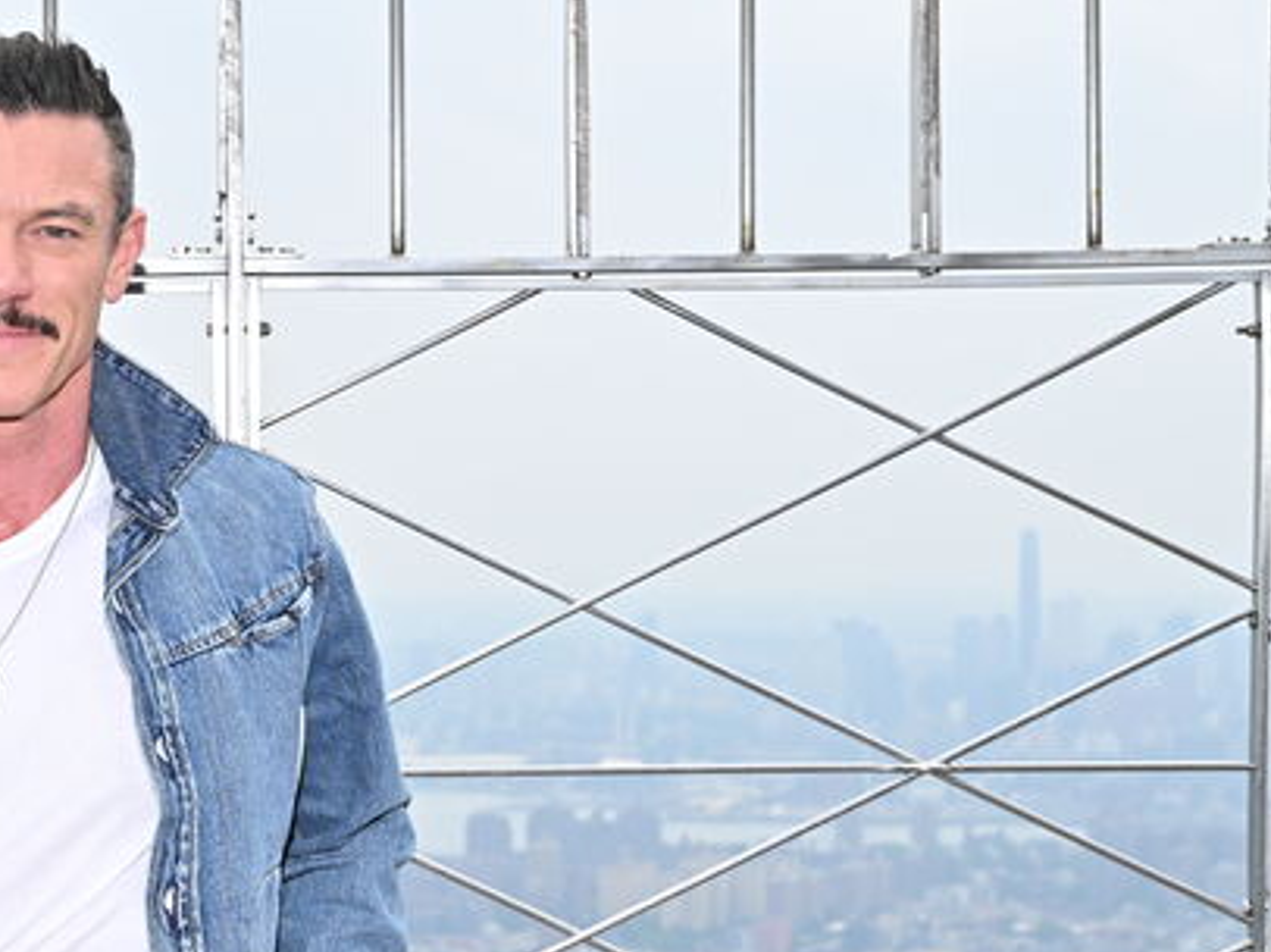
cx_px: 75
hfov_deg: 17.9
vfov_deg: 13.7
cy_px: 678
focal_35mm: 108
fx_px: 3963
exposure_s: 1/200
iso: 64
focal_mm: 48
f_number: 7.1
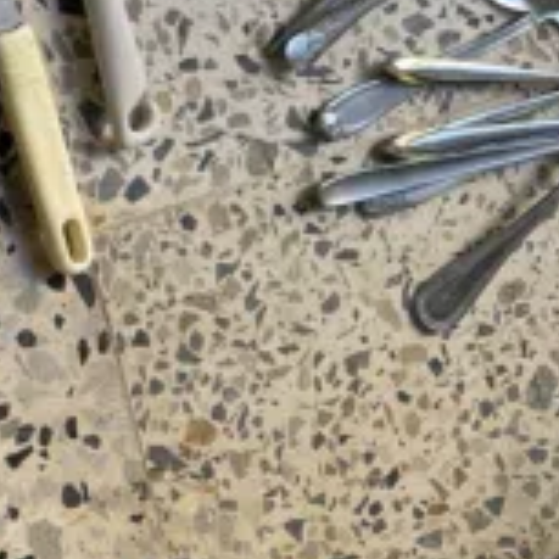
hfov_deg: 16.5
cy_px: -117
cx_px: -435
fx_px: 1626
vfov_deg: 18.5
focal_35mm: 89
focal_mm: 6.86
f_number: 1.78
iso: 64
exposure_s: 1/121
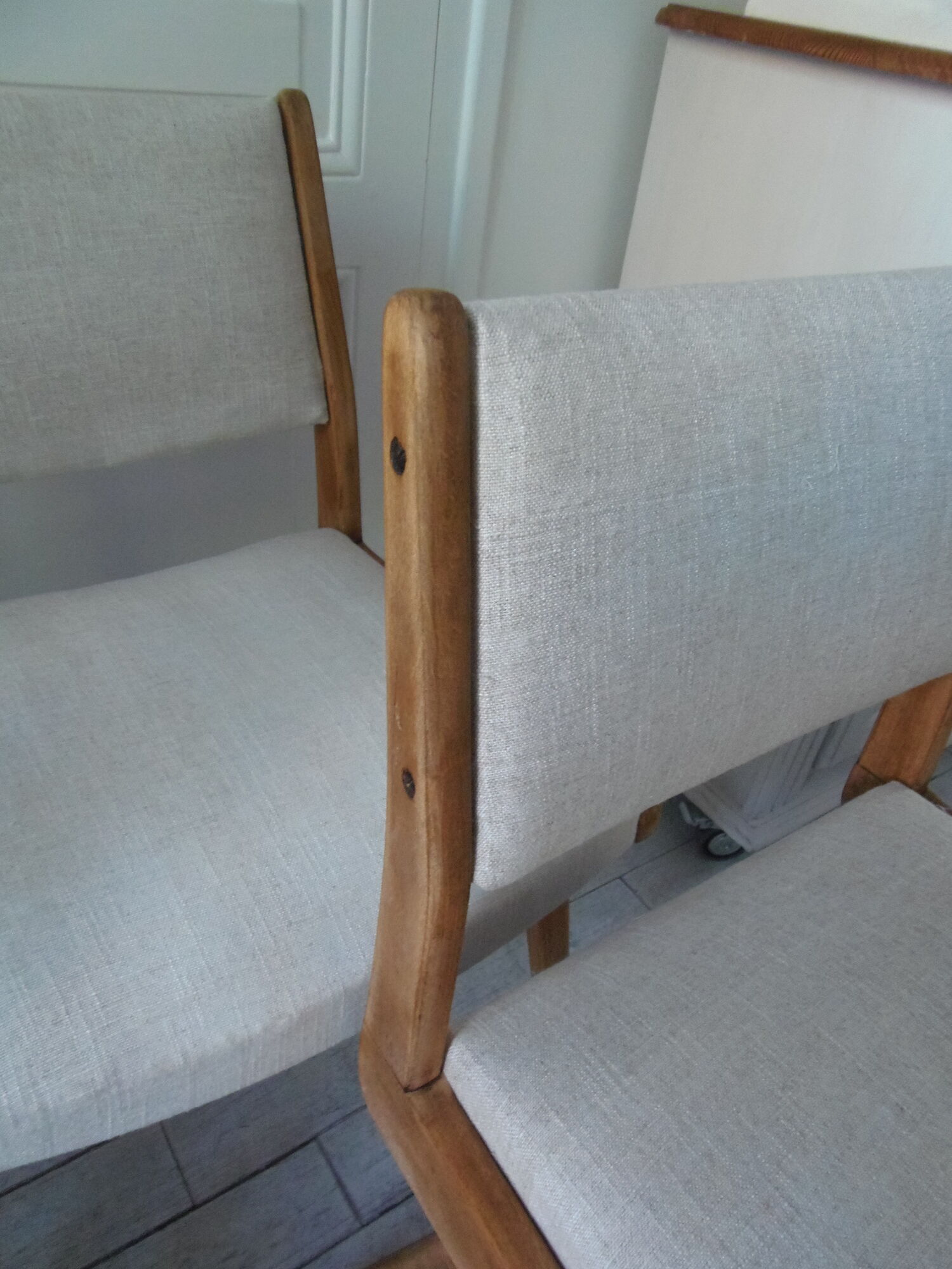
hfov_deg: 56.8
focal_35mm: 24
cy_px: 634
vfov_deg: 71.6
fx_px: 880
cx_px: 476
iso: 320
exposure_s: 1/30
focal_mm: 4.3
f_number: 2.9
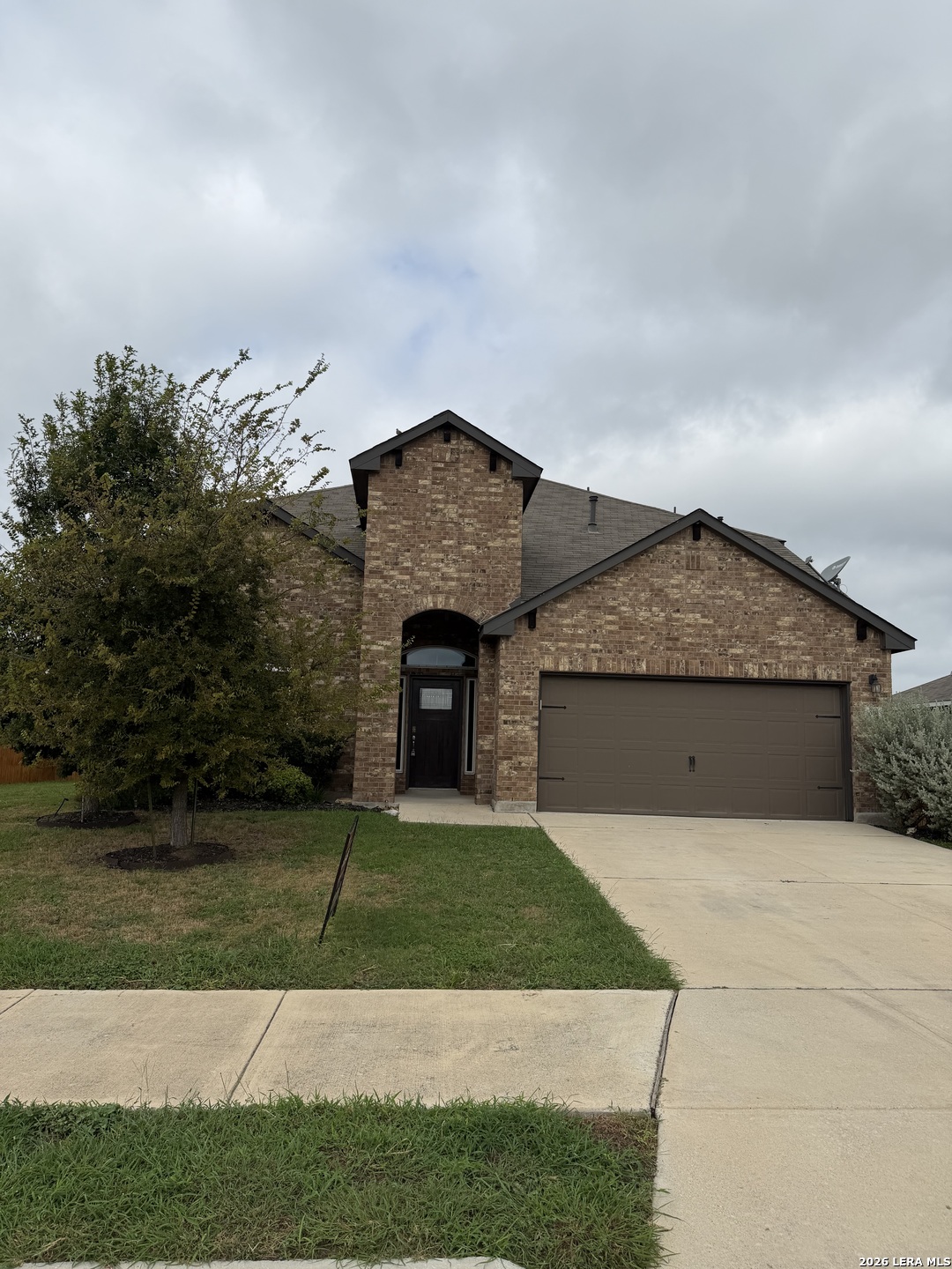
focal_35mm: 24
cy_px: 634
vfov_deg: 71.6
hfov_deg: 56.8
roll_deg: -1.6
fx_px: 880
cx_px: 476
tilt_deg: +8.2
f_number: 1.78
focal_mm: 6.76
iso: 80
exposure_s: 1/5319
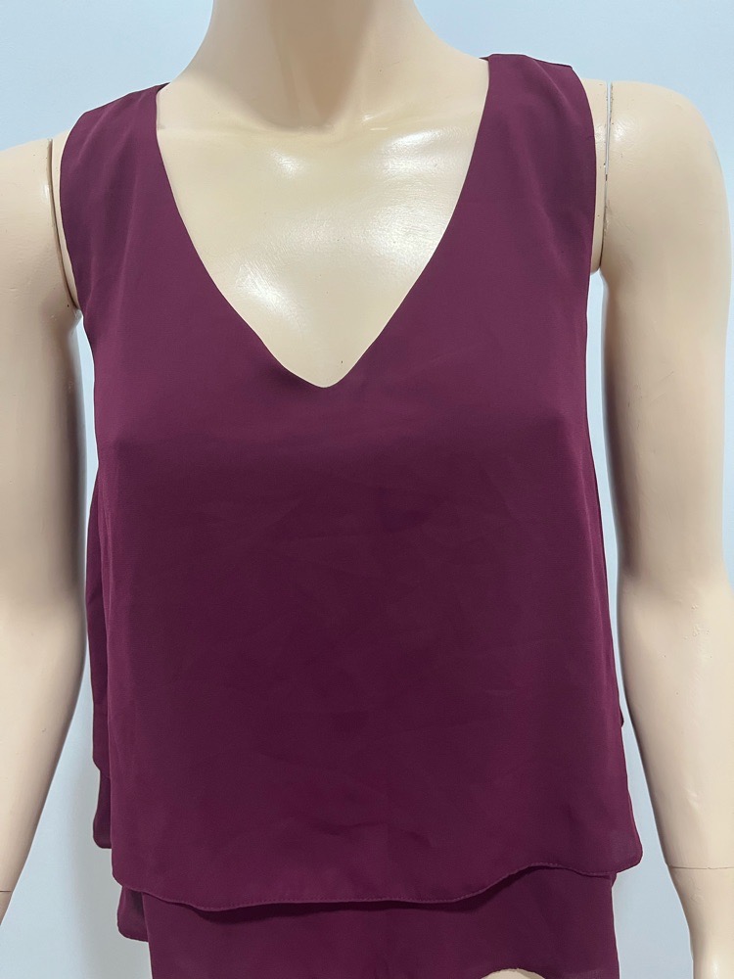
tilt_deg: -20.0
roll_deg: +0.7
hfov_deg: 53.1
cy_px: 490
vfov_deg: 67.3
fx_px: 735
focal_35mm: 26
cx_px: 367
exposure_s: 1/50
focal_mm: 5.1
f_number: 1.6
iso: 400
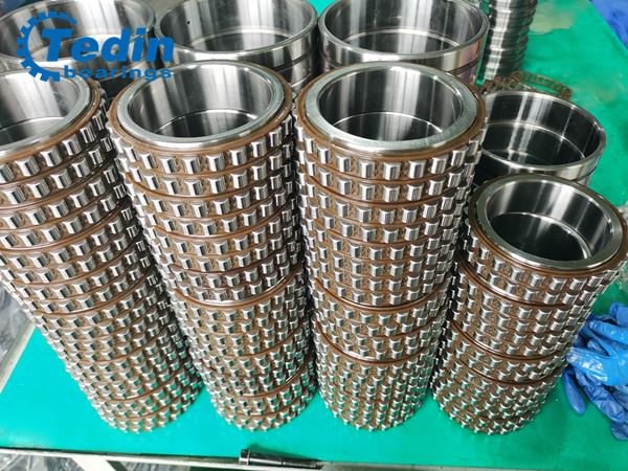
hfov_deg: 65.3
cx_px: 314
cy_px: 236
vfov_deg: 51.4
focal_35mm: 27
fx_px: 490
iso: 100
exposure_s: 1/50
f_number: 1.8
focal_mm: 5.58
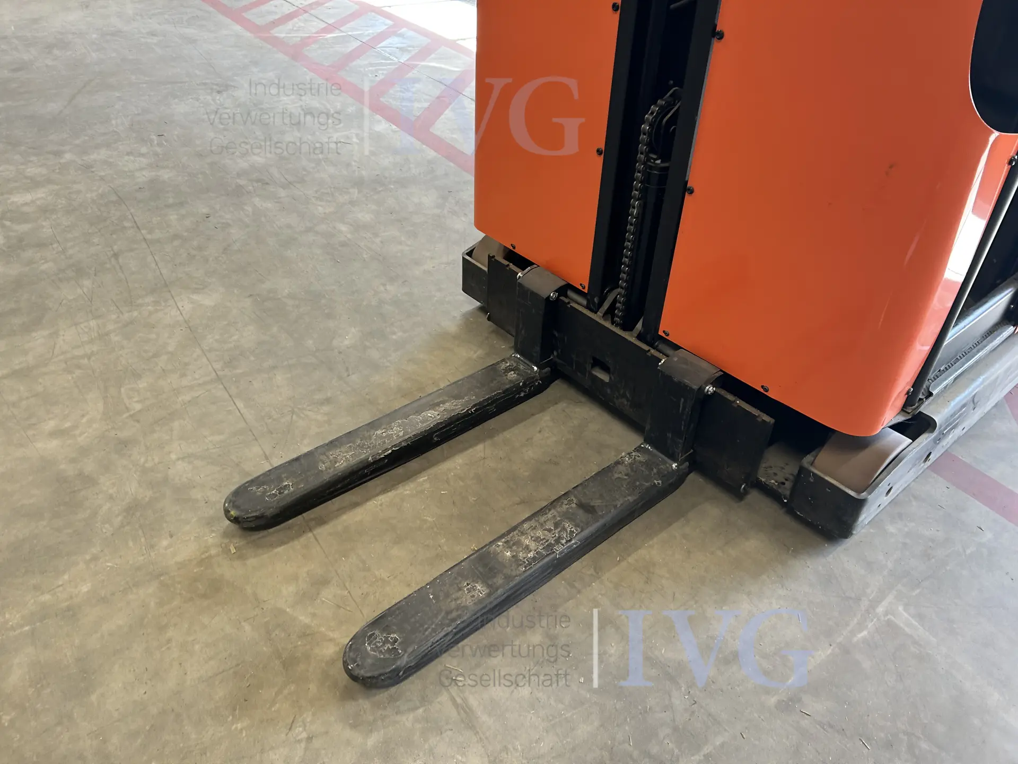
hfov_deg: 67.3
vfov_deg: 53.1
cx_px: 509
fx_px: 765
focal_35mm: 26
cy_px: 382
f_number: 1.5
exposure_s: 1/89
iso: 125
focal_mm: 5.7
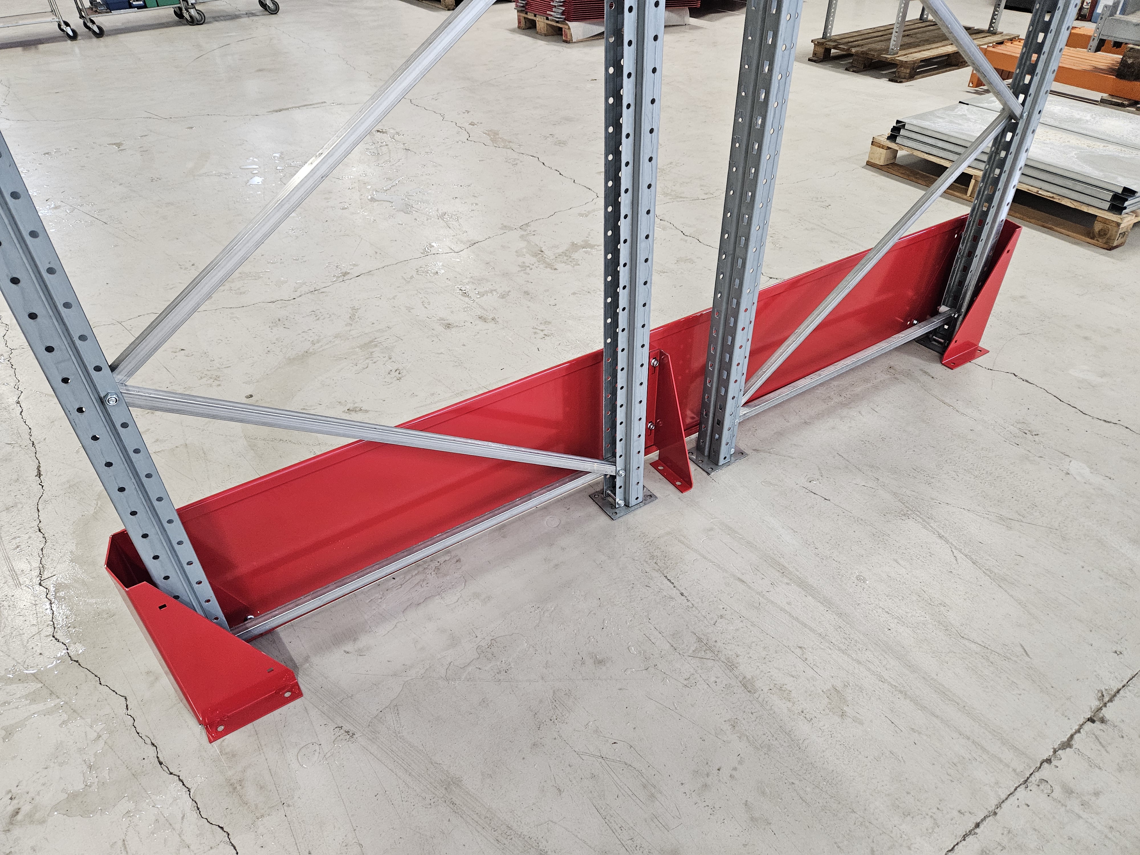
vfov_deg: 58.9
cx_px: 570
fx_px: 757
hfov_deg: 73.9
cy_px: 428
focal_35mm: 23
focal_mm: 5.4
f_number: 1.8
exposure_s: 1/142
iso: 500
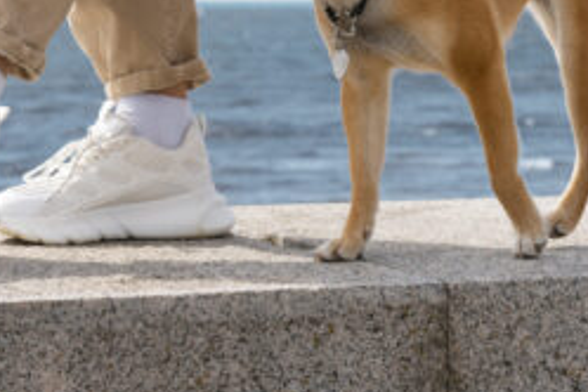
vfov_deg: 10.4
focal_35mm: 131
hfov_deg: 15.6
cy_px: -31
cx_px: 198
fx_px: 2139
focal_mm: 55
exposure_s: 1/800
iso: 160
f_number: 6.3
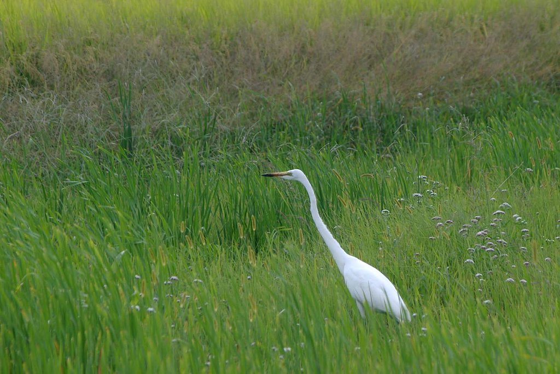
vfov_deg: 6.8
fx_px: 3150
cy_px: 187
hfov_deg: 10.2
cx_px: 280
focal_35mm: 202
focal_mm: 135
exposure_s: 1/250
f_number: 6.7
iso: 200
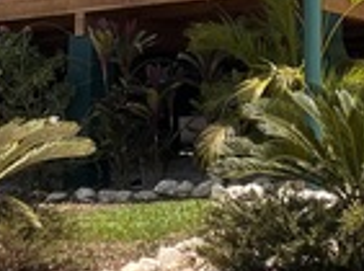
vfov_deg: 10.0
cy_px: 65
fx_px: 1552
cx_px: 217
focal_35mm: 148
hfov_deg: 13.4
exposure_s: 1/2268
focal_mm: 5.1
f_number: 1.6
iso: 50
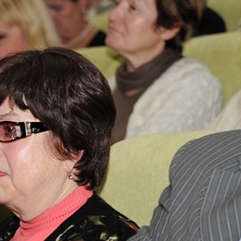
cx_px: 10
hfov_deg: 7.8
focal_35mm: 223
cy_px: 158
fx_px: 1757
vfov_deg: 7.8
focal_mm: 85
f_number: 4
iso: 640
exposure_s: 1/160
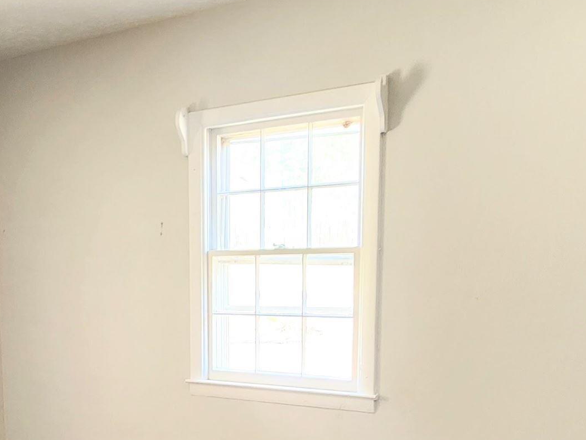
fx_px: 643
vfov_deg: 36.5
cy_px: 349
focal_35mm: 38
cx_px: 110
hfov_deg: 46.2
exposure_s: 1/40
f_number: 2.2
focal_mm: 2.2
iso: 320
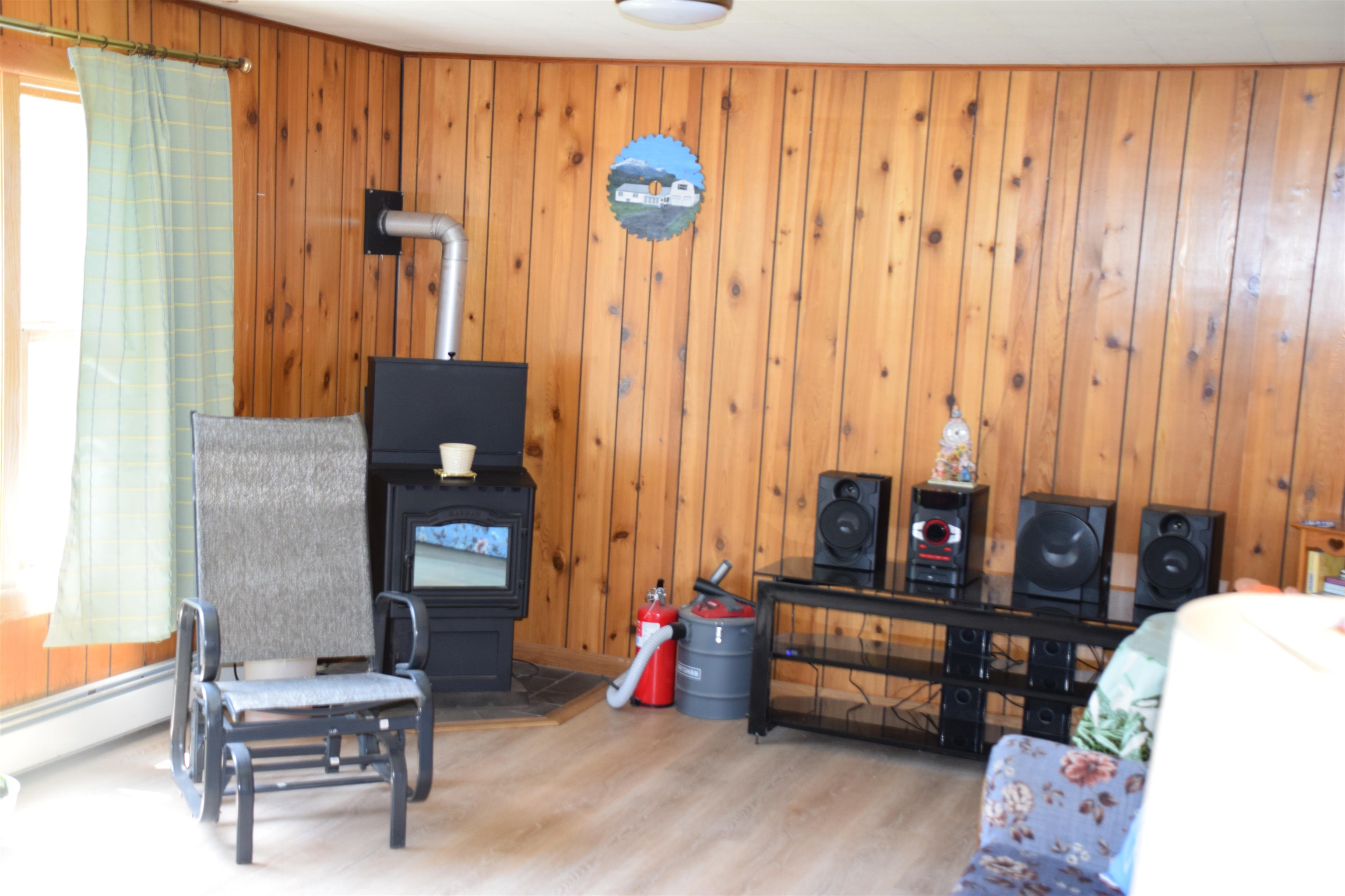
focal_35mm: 45
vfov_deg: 29.9
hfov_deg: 43.6
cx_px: 672
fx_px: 1681
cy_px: 448
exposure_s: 1/80
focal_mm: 30
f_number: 4.5
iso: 800
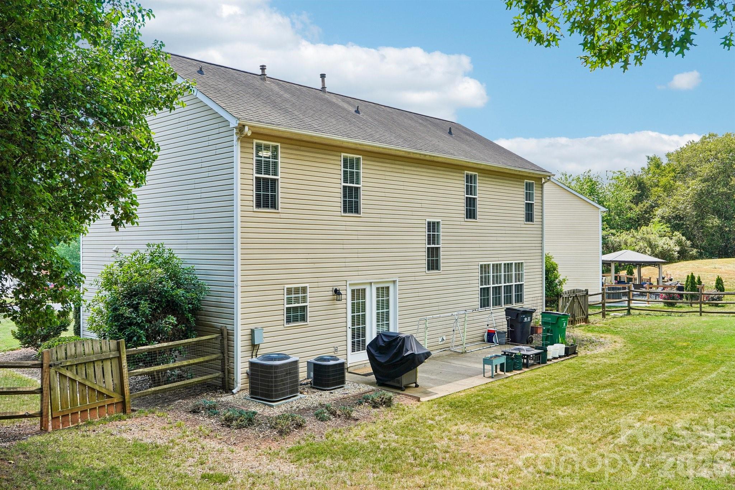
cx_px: 368
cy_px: 245
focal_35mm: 30
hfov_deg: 61.9
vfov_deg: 43.6
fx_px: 612
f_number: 8
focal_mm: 20
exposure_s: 1/60
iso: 100
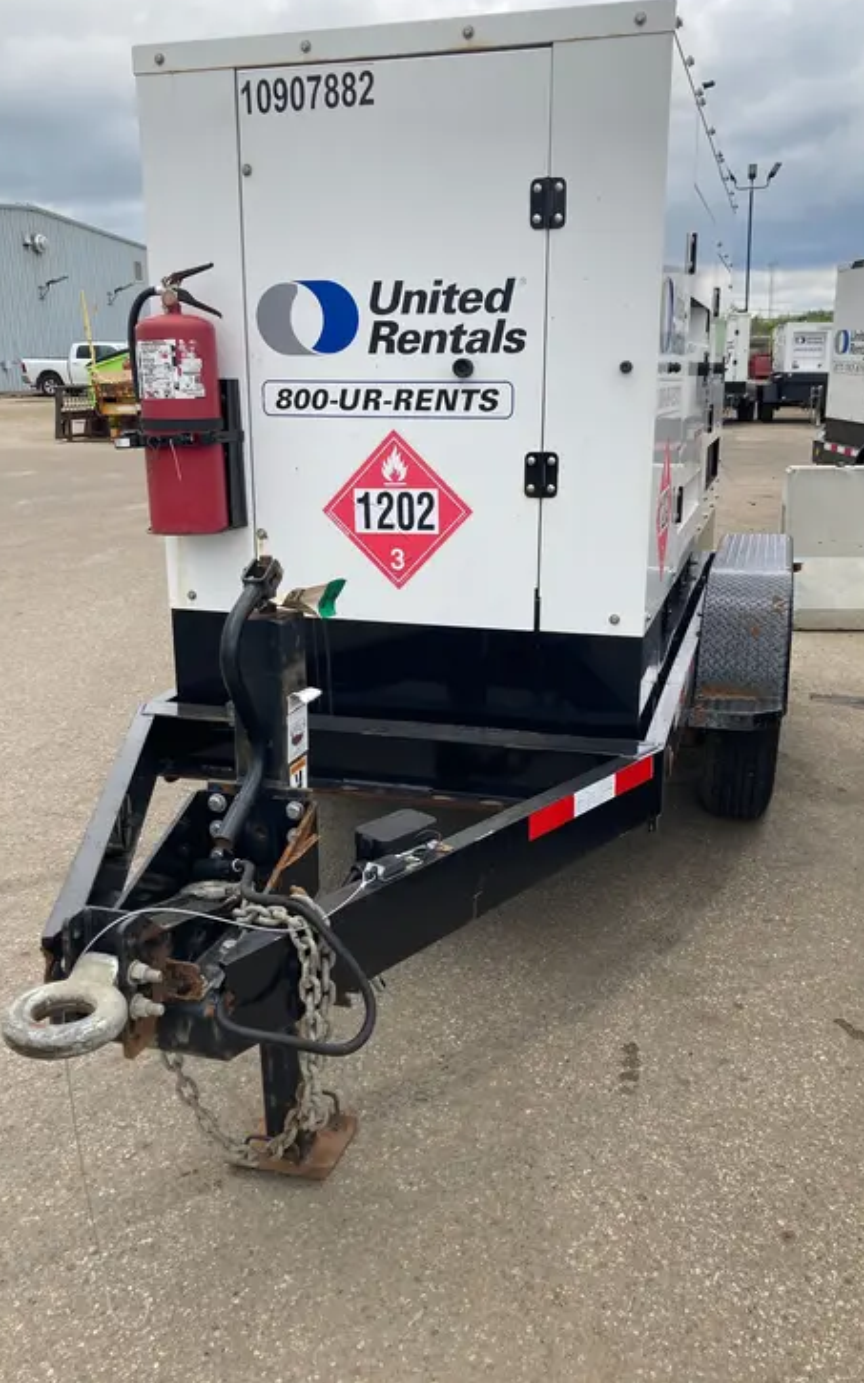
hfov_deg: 41.8
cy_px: 686
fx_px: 1130
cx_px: 448
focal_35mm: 30
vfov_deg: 62.9
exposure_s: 1/1279
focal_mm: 3.99
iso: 20
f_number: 1.8
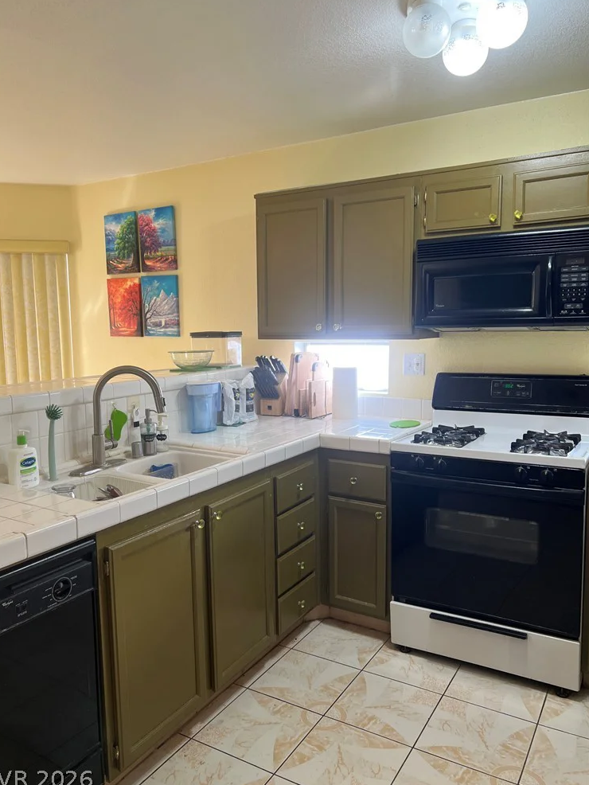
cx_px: 284
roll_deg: +1.4
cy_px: 390
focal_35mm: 27
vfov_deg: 65.3
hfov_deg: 51.4
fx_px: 612
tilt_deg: -5.0
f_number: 1.5
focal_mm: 5.7
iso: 80
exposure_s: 1/60
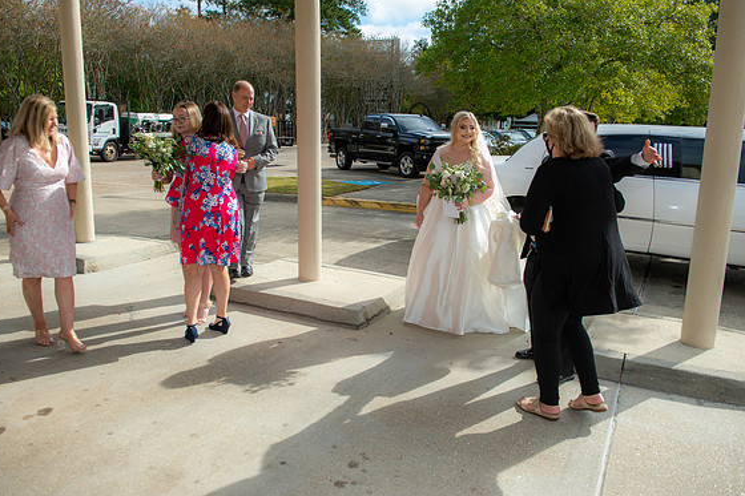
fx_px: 600
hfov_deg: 63.7
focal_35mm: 29
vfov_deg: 44.9
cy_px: 243
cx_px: 366
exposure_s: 1/400
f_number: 5
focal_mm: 28
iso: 64
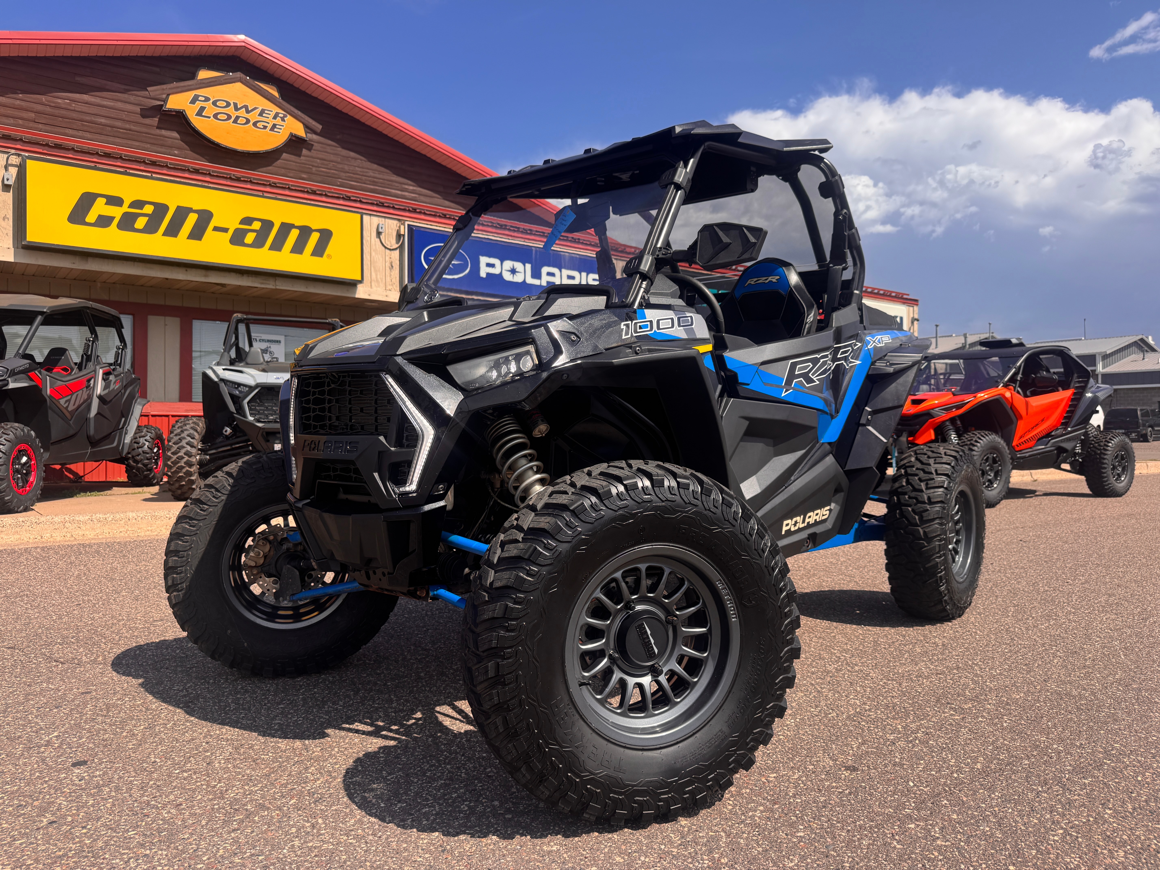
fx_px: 804
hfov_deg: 71.6
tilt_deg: +0.1
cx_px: 580
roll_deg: -0.2
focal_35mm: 24
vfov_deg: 56.8
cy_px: 435
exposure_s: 1/3413
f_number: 1.78
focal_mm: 6.76
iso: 80
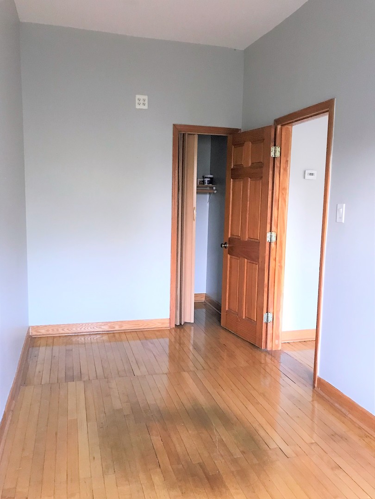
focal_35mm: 28
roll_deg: -0.2
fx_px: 404
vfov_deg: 63.4
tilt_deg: -6.7
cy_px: 250
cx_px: 188
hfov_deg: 49.7
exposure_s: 1/15
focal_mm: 3.99
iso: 80
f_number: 1.8
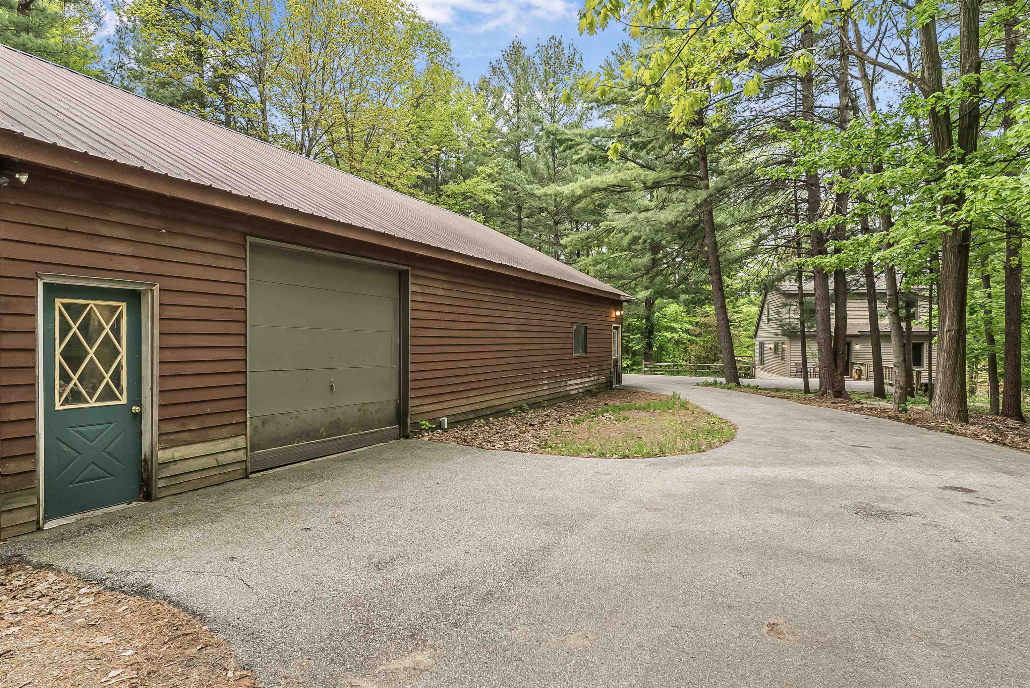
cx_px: 515
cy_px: 344
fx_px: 590
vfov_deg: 60.5
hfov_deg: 82.3
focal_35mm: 21
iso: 640
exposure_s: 1/160
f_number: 7.1
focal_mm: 20.6
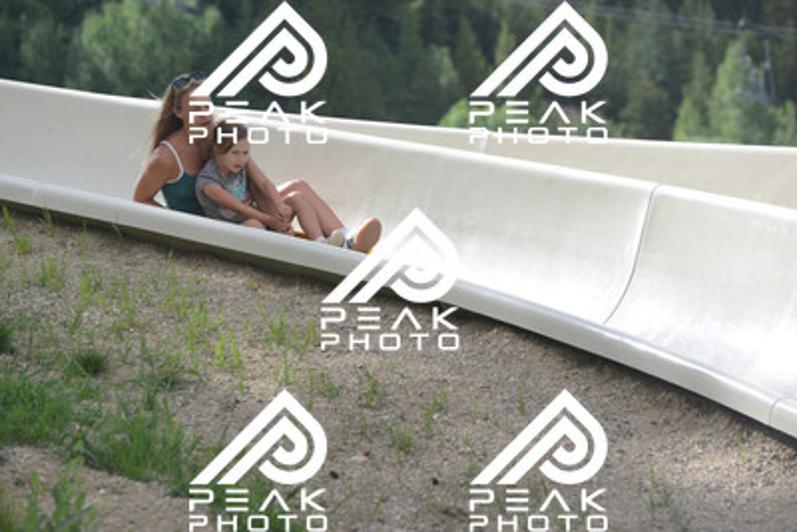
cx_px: 398
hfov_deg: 10.5
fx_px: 4318
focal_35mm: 195
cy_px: 266
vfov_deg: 7.0
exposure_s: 1/1250
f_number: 6.3
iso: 900
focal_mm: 195
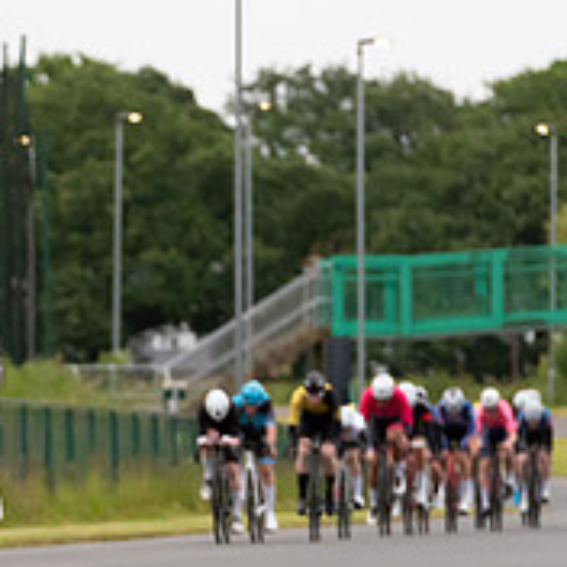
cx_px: -277
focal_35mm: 531
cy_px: 301
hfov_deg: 3.3
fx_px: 9840
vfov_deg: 3.3
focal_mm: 190
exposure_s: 1/800
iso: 3200
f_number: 5
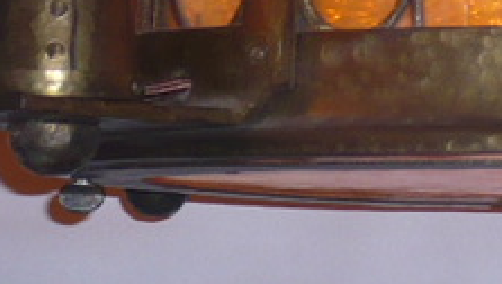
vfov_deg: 4.0
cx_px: 588
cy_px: -230
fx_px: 3998
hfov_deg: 7.1
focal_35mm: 300
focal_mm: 11.5
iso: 125
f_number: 4
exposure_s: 1/30
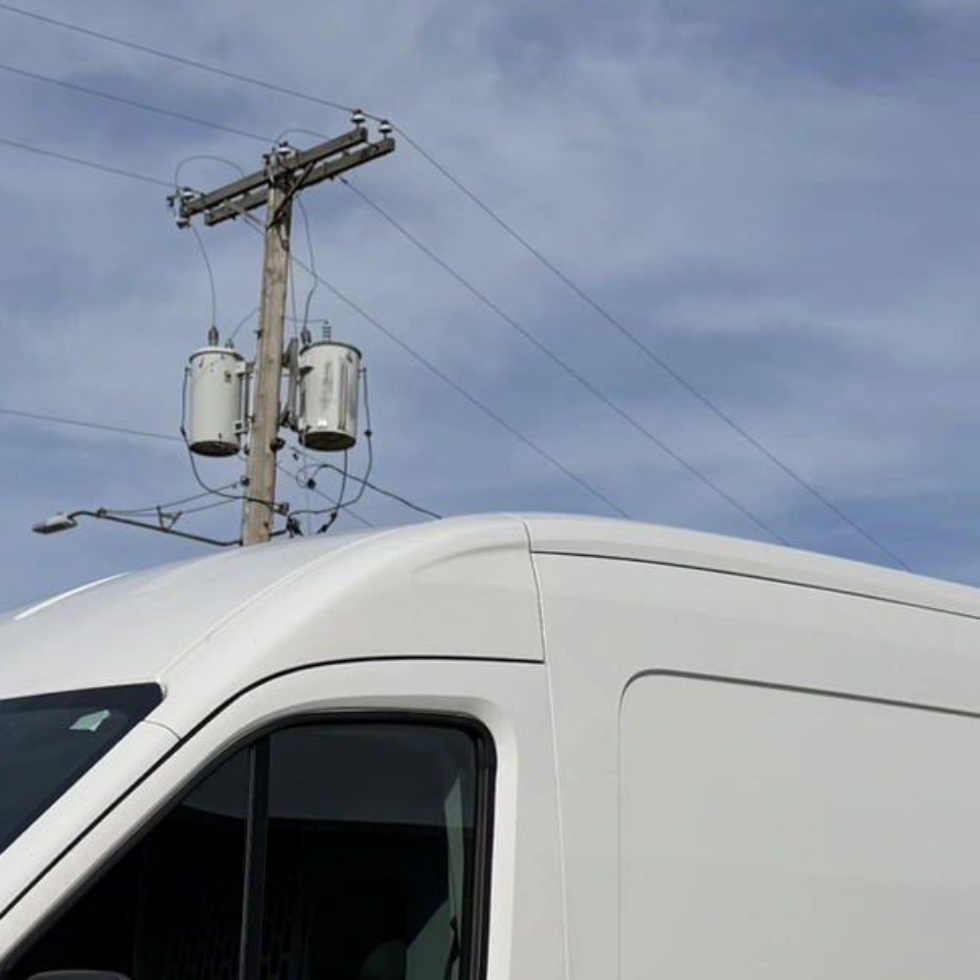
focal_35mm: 70
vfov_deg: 22.7
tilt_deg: -3.0
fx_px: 2242
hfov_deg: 24.4
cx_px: 268
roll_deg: -0.5
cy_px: 1166
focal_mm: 6.76
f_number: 1.78
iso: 80
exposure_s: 1/11905
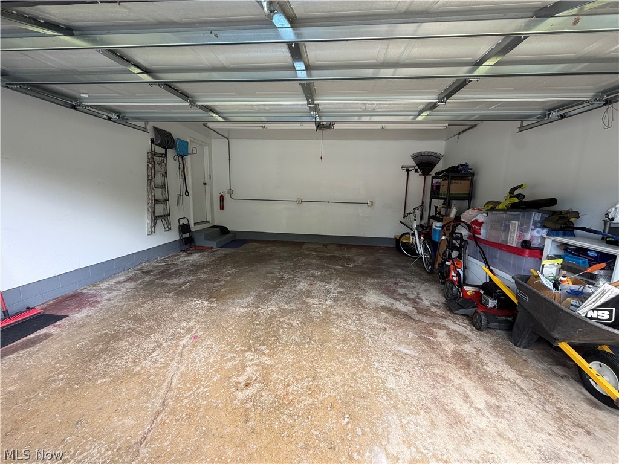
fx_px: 250
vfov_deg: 85.7
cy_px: 232
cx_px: 310
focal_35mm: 14
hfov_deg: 102.1
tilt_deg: -10.2
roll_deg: -1.0
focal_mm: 2.22
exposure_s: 1/121
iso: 125
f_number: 2.2
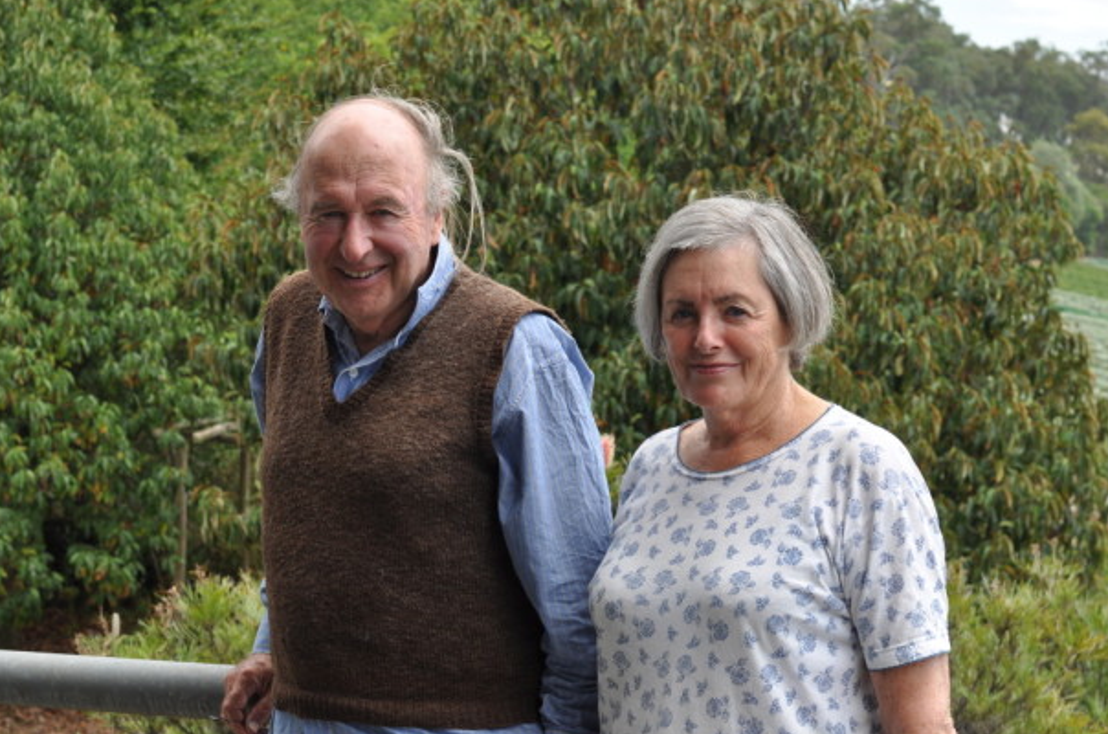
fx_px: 2365
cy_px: 370
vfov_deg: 17.6
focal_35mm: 77
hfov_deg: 26.4
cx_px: 561
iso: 200
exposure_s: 1/200
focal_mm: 50
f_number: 7.1
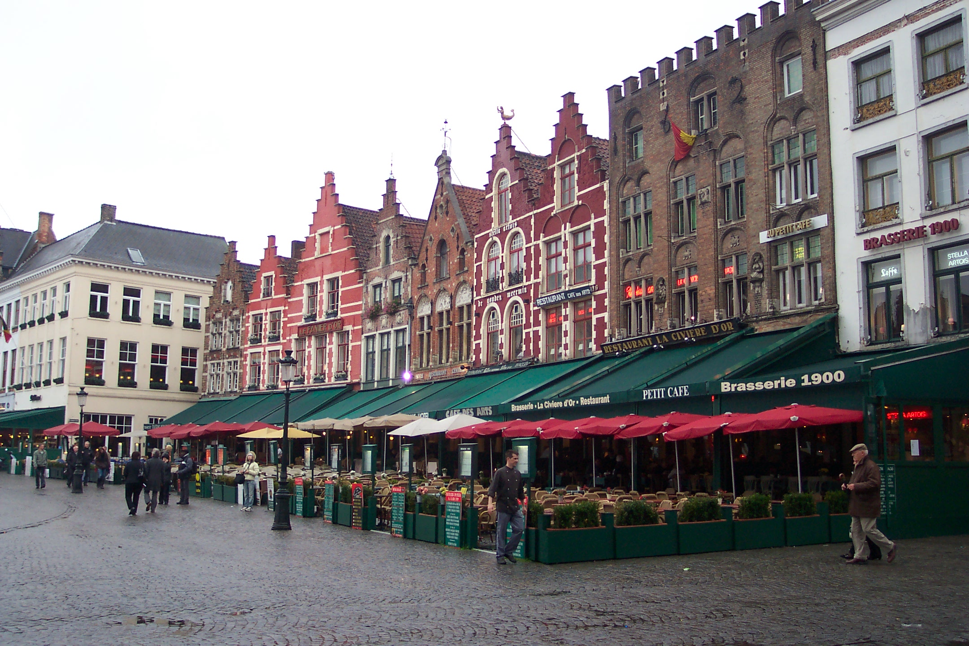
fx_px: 1023
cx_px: 484
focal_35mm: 38
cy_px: 323
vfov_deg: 35.1
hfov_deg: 50.7
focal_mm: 8
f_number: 2.8
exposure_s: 1/125
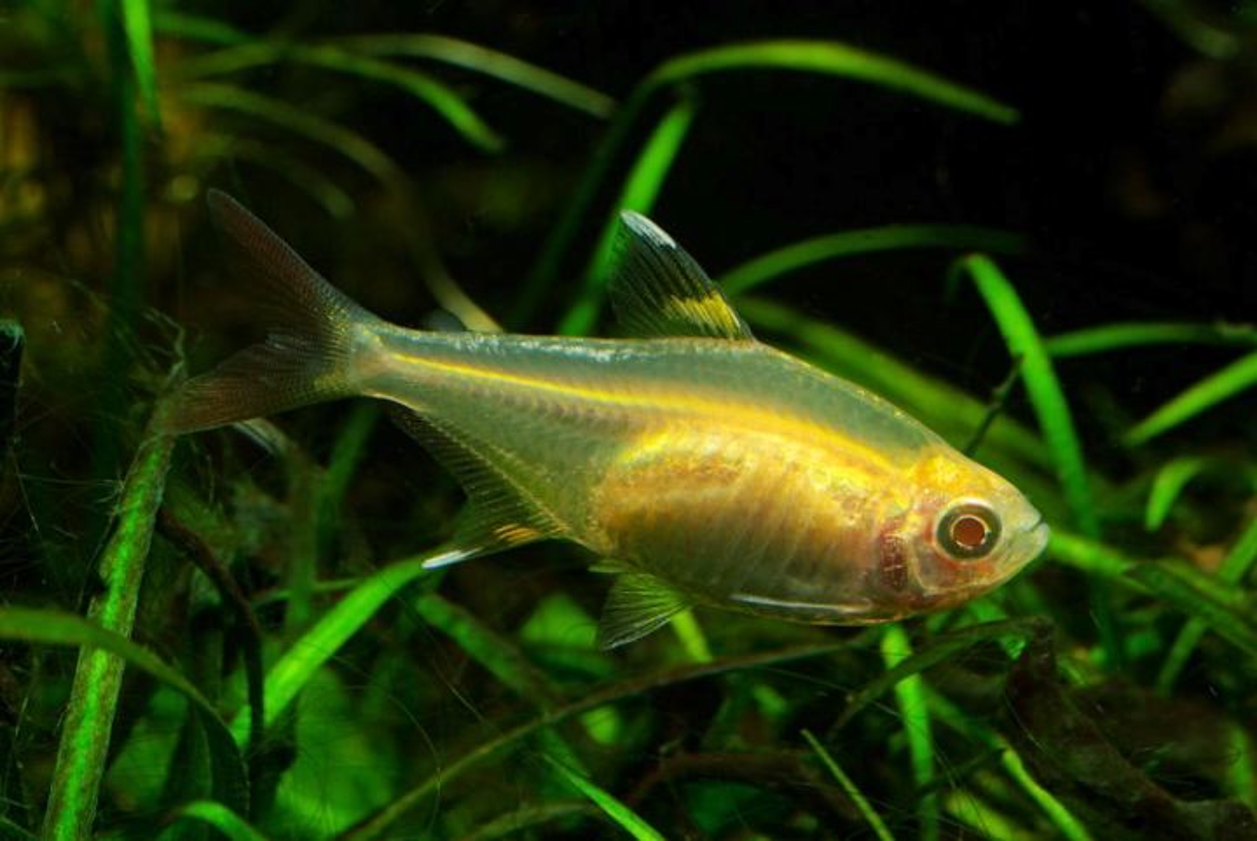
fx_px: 2622
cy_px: 420
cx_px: 628
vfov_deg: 18.2
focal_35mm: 75
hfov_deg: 27.0
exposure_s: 1/90
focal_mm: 50
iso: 100
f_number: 11
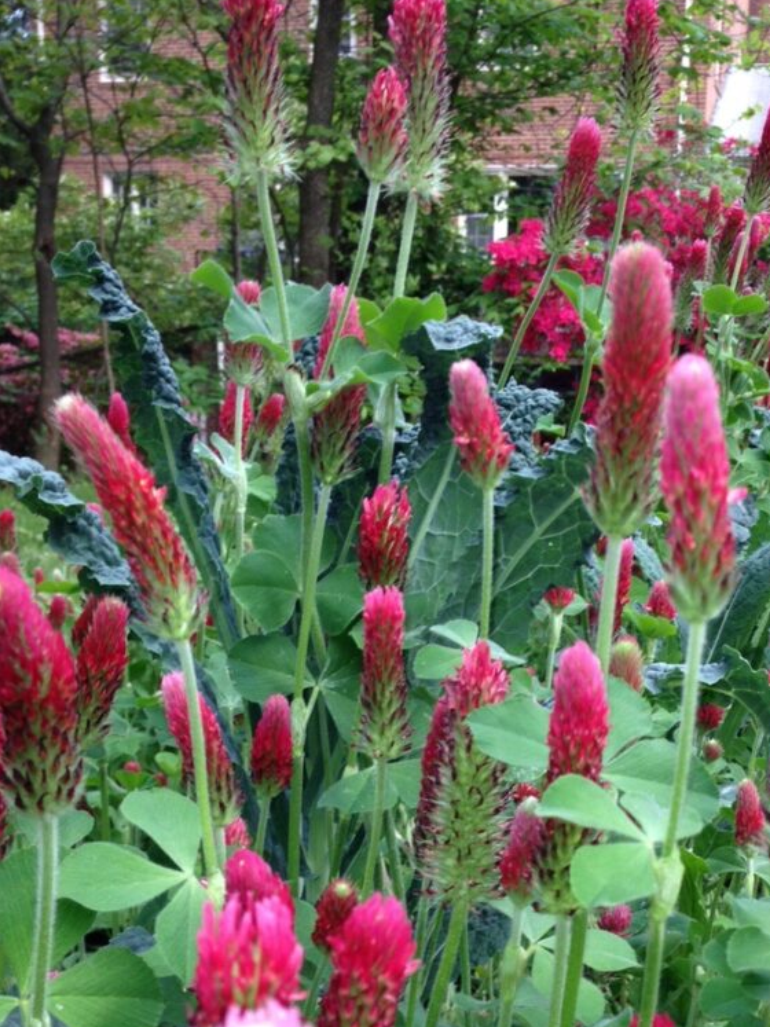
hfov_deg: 30.1
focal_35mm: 48
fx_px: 1424
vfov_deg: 39.2
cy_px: 692
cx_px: 483
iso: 50
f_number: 2.4
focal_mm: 4.28
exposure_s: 1/46
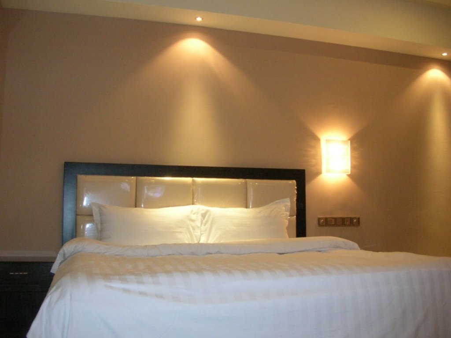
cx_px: 226
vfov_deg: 40.7
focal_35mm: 35
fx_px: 456
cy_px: 169
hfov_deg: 52.6
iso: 200
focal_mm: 5.8
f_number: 2.8
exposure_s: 1/13
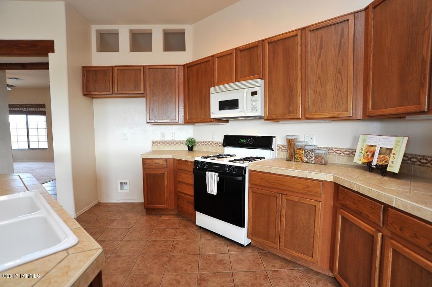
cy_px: 144
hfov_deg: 90.0
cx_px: 216
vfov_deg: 67.3
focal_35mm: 18
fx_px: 216
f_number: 8
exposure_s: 1/30
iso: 800
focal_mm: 18
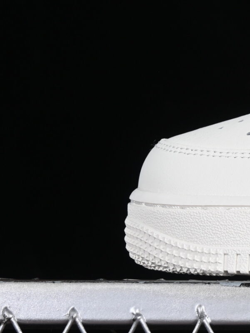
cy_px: 69
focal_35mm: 231
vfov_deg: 8.6
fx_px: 2225
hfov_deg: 6.2
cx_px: 527
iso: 160
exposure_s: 1/80
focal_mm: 50
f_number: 8
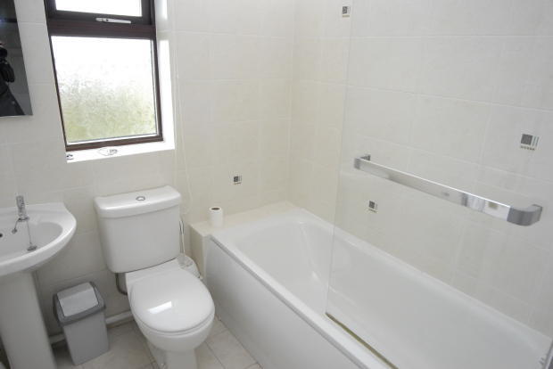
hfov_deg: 77.3
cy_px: 184
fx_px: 346
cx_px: 276
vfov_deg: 56.2
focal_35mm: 22
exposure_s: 1/160
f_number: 6.3
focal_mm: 15
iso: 640
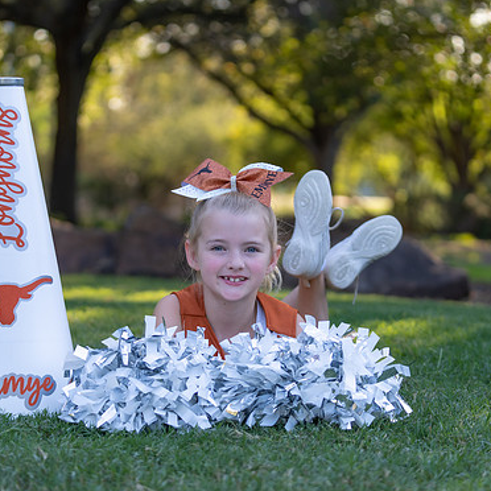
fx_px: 1717
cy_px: 266
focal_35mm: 107
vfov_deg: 16.3
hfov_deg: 16.3
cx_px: 229
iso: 160
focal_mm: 71
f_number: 2.8
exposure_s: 1/320
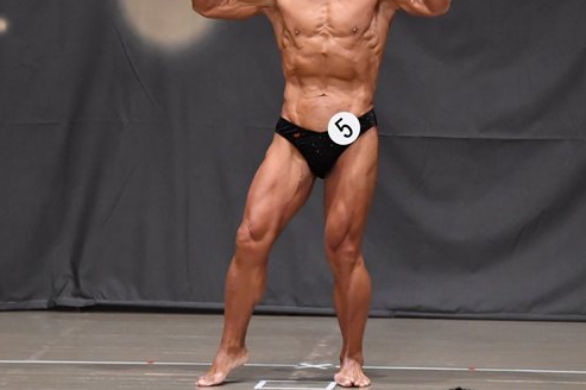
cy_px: 132
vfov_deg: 3.9
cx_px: 297
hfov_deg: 5.8
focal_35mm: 354
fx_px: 5758
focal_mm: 150
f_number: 5.6
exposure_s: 1/400
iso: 6400
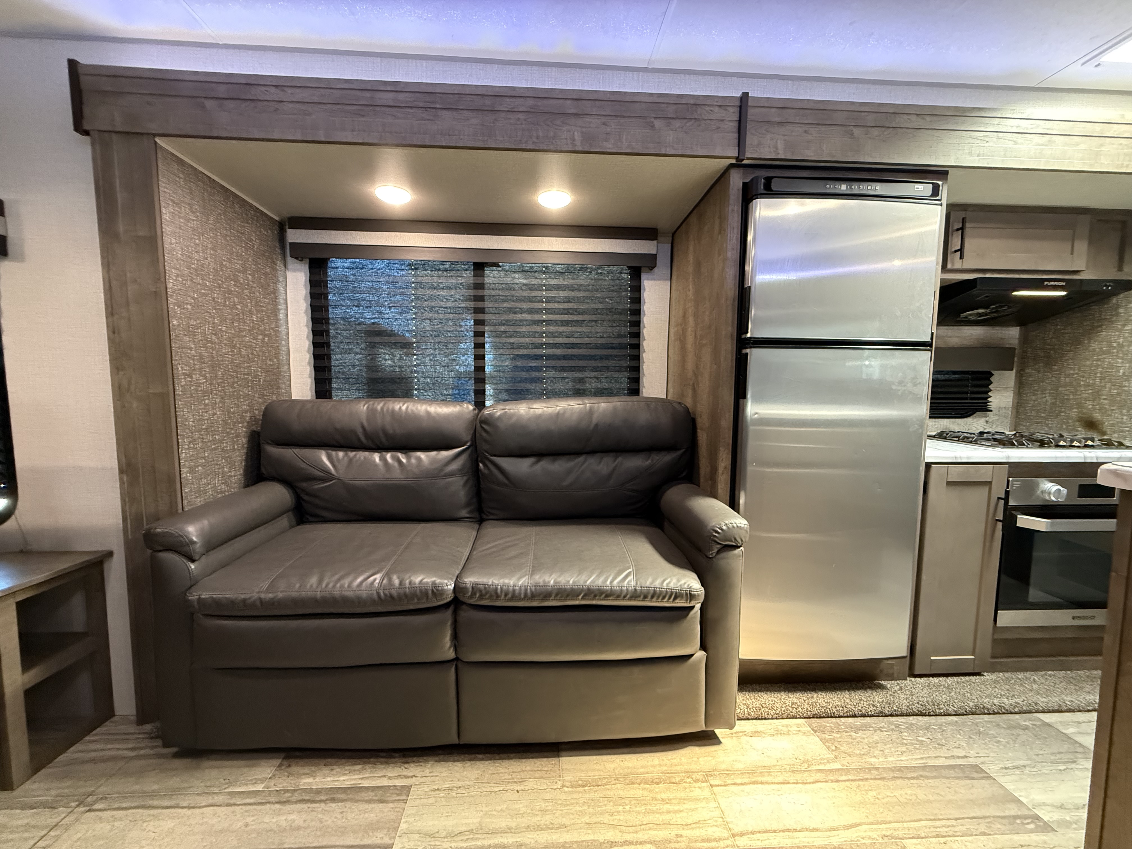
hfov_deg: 102.1
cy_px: 424
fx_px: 458
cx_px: 566
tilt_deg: -3.9
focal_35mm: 14
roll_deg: -1.0
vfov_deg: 85.7
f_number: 2.2
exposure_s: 1/60
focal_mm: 2.22
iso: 640
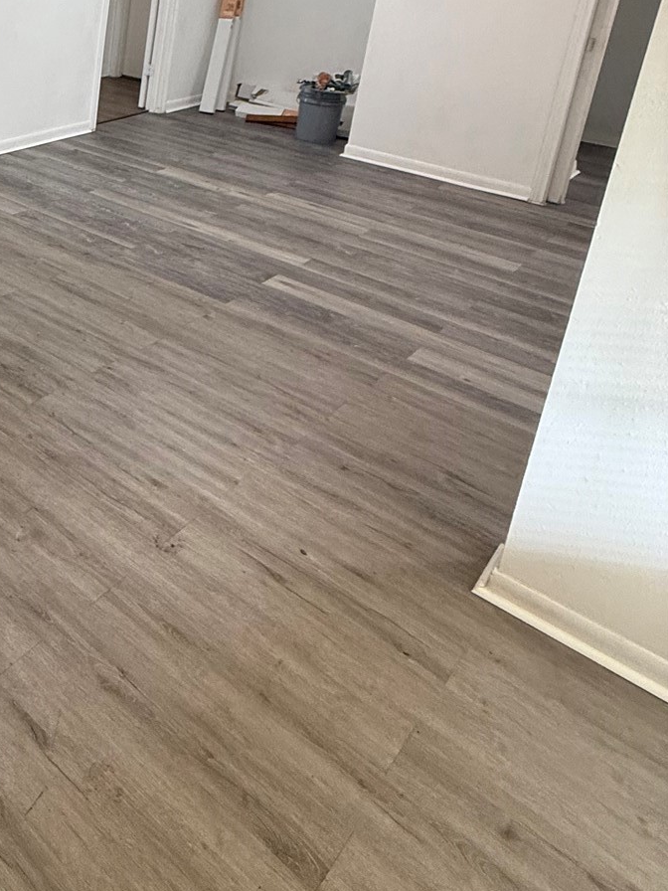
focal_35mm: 32
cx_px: -92
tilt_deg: -15.6
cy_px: 139
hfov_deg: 36.3
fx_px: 823
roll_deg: -2.2
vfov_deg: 52.0
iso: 200
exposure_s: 1/60
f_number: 2.2
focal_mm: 2.22
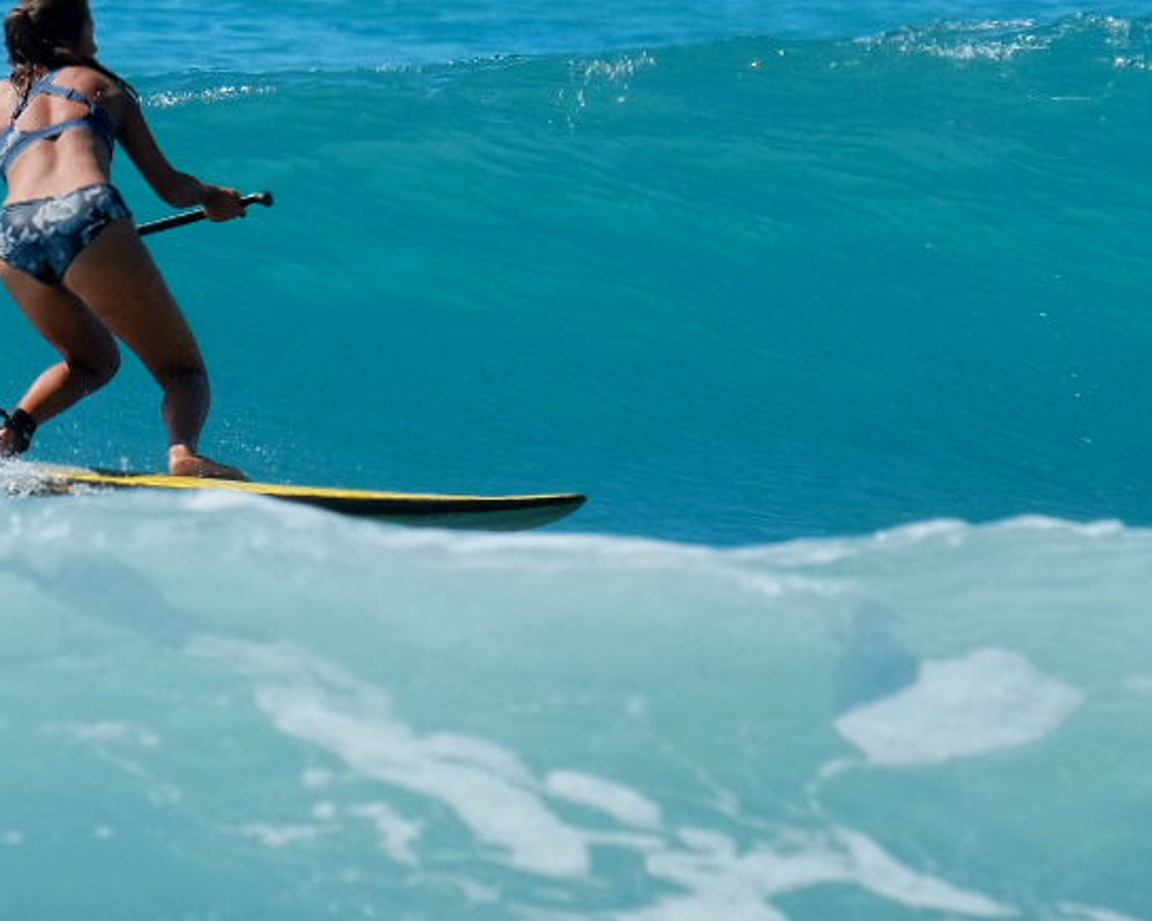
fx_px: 30987
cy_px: 260
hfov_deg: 2.1
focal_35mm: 909
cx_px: 204
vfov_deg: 1.7
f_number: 10
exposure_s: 1/1000
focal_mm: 200
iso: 800
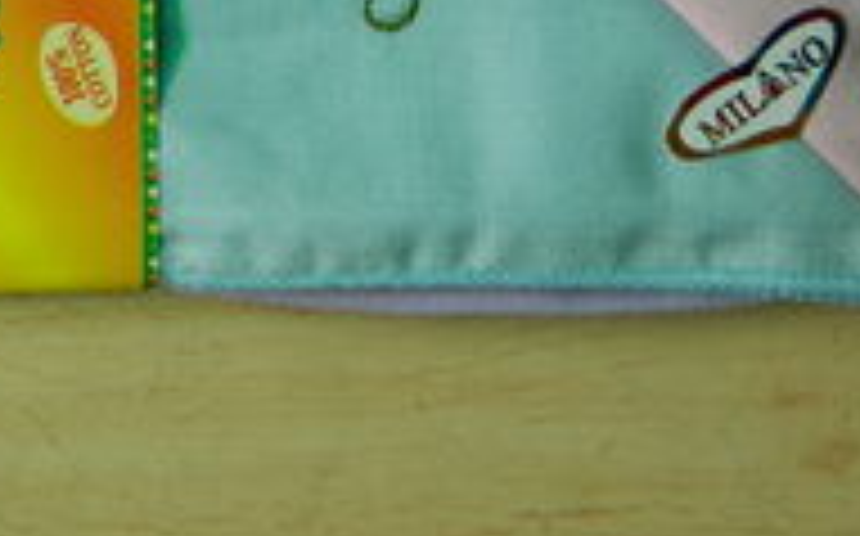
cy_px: -205
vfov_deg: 11.1
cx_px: -95
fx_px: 2670
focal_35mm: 114
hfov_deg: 17.6
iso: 80
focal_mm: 7.3
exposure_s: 1/60
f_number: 3.5
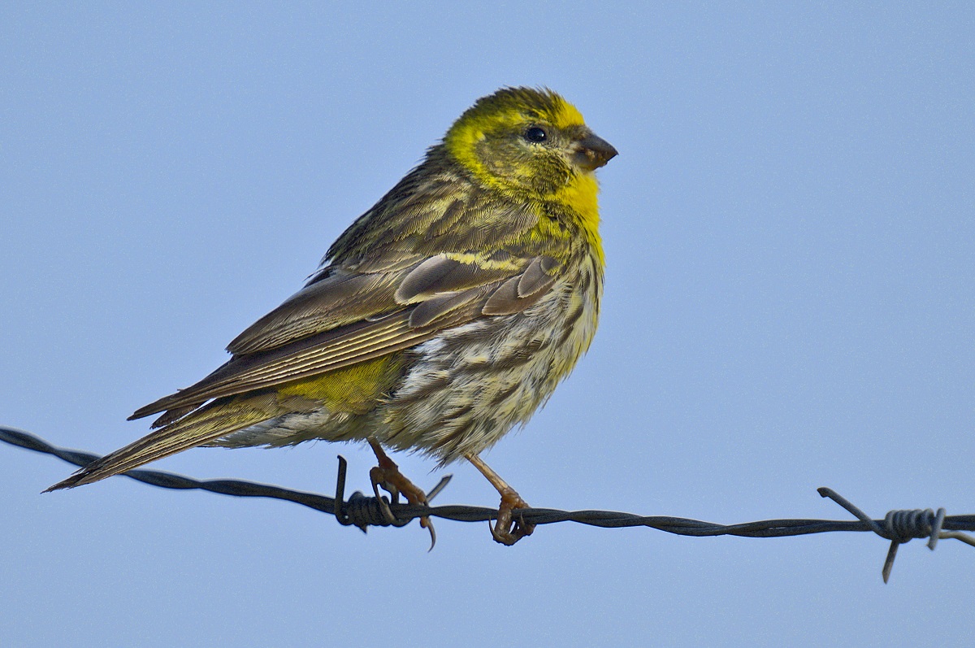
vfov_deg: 1.5
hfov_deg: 2.3
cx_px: 488
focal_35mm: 900
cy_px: 324
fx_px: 24345
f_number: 6.3
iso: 160
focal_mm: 600
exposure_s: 1/500
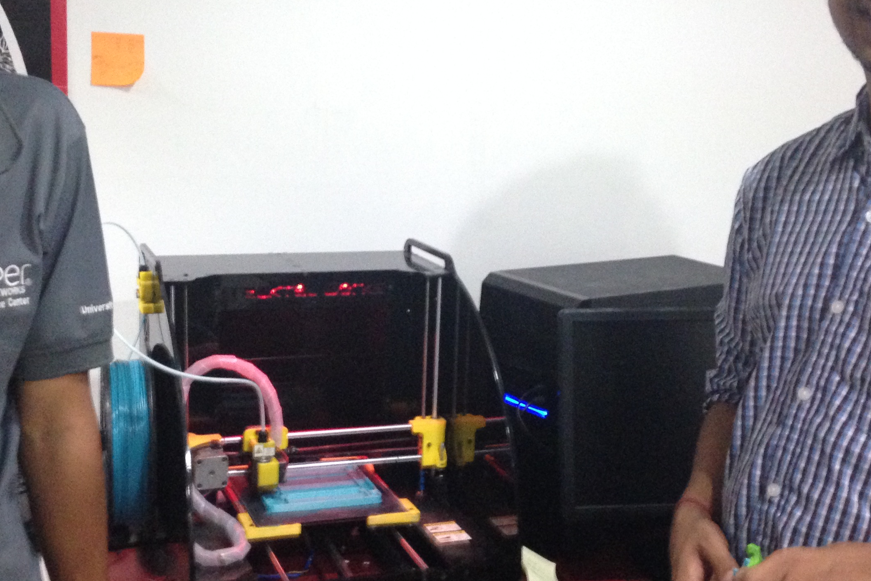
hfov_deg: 37.5
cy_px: 279
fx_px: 1282
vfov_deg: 25.5
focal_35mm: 53
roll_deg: -0.7
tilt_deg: -9.7
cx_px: 388
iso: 400
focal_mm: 4.12
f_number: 2.4
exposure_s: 1/15
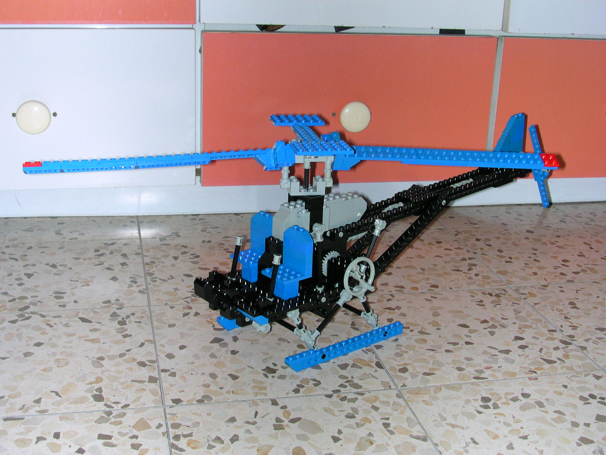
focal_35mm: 49
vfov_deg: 29.7
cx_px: 303
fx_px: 858
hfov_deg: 38.9
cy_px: 228
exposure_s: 1/60
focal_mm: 7.5
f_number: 3.2
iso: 100
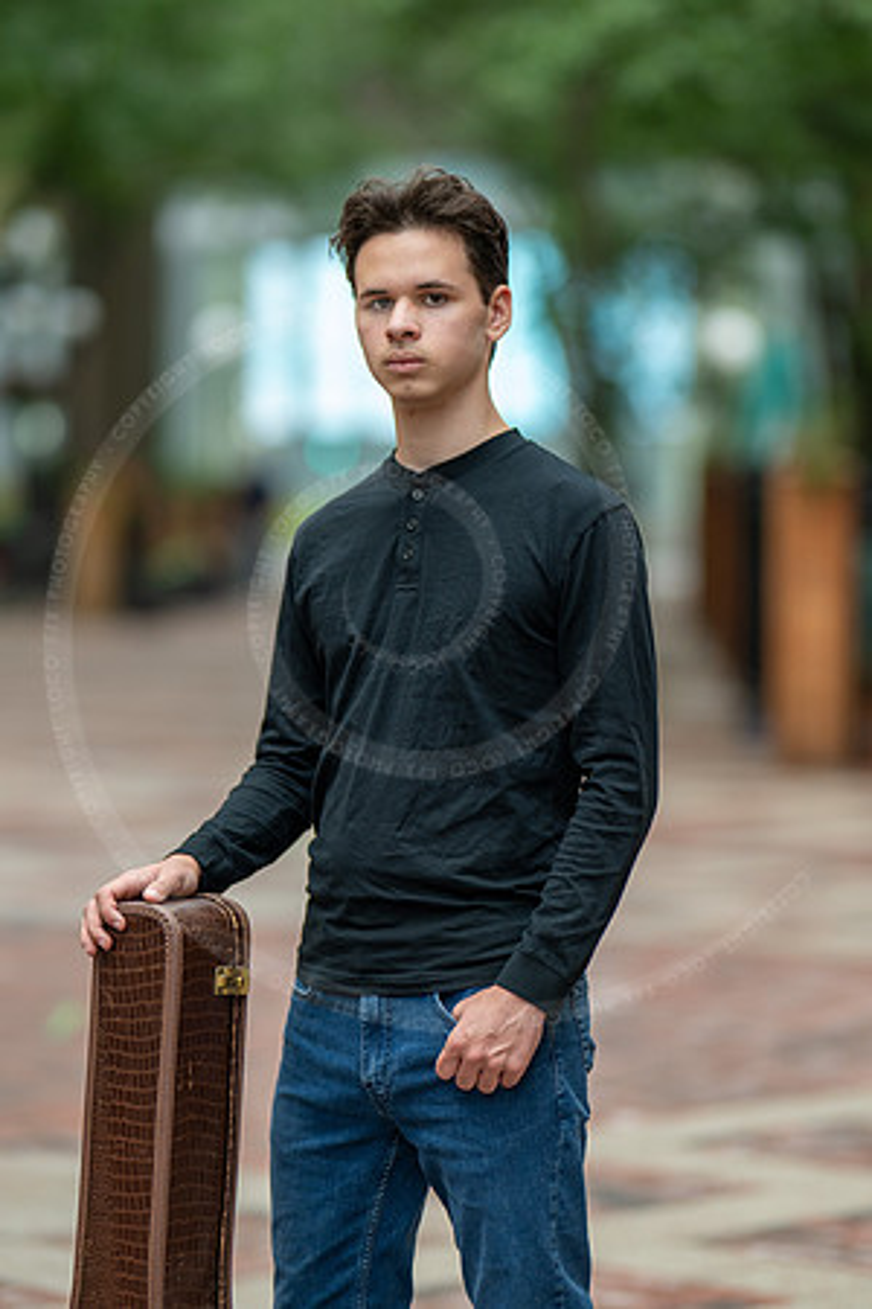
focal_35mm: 127
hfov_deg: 10.8
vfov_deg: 16.1
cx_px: 436
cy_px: 654
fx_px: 4614
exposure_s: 1/400
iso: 250
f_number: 1.2
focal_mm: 85
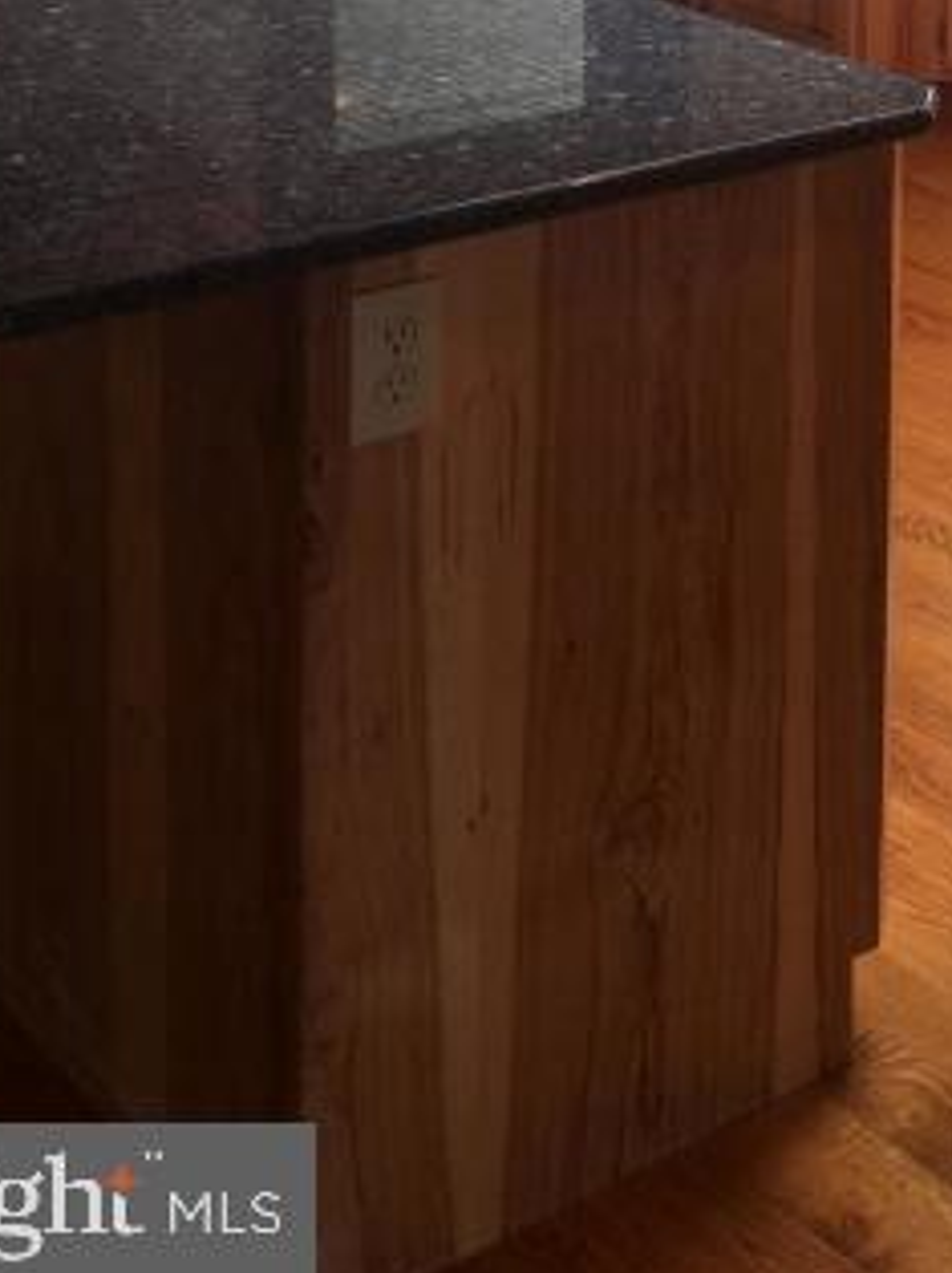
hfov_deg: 20.0
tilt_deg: -4.8
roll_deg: -1.6
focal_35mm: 71
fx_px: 2607
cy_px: -268
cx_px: 976
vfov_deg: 24.7
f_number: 2.2
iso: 25
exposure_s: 1/40
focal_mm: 4.15
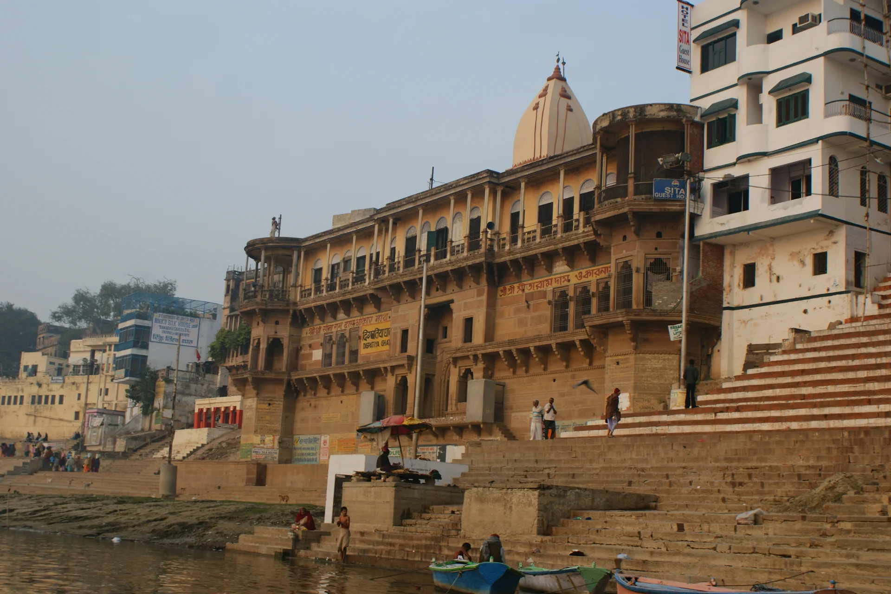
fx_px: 1114
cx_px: 446
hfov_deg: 43.6
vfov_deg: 29.9
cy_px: 297
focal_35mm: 45
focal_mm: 30
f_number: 6.3
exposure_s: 1/100
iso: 100
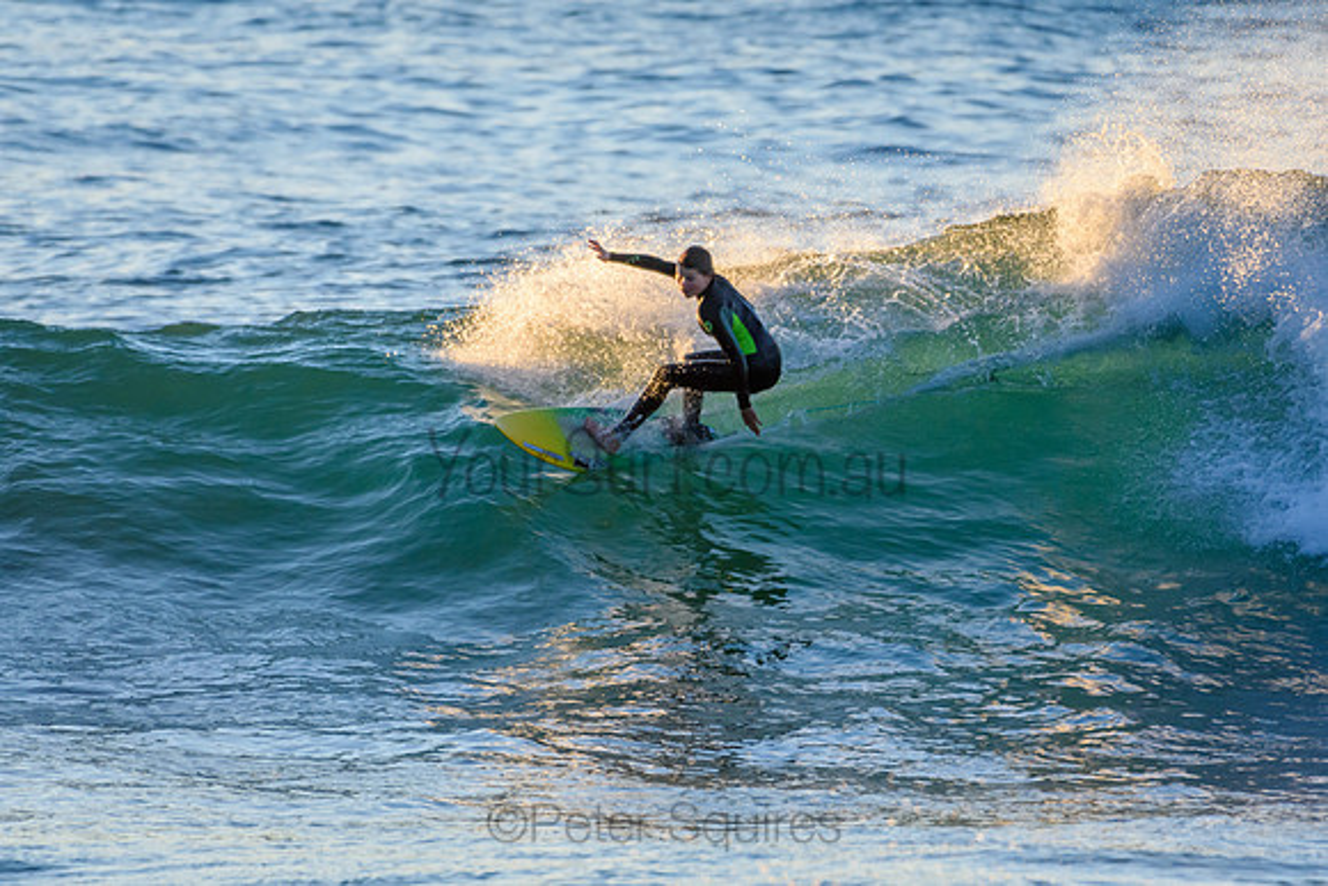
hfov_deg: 2.7
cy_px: 443
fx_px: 27672
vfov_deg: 1.8
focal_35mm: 750
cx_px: 664
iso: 900
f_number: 5.6
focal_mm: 500
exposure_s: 1/1600
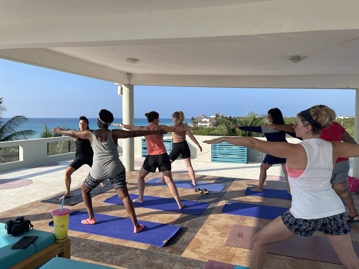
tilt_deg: -3.1
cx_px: 180
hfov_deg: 67.3
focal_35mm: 26
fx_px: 270
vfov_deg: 53.1
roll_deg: -0.5
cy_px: 134
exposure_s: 1/3165
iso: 32
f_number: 1.6
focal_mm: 5.1
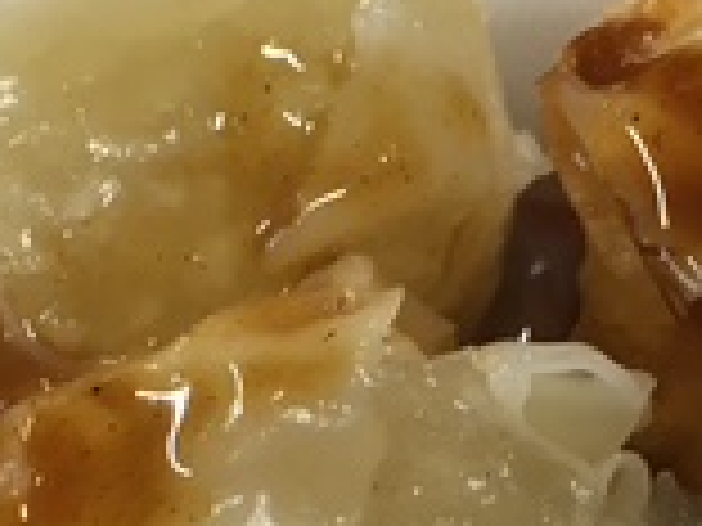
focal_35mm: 119
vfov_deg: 12.3
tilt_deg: -56.8
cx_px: 531
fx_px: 2413
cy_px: 530
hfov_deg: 16.5
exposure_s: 1/30
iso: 50
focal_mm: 4.15
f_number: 2.2
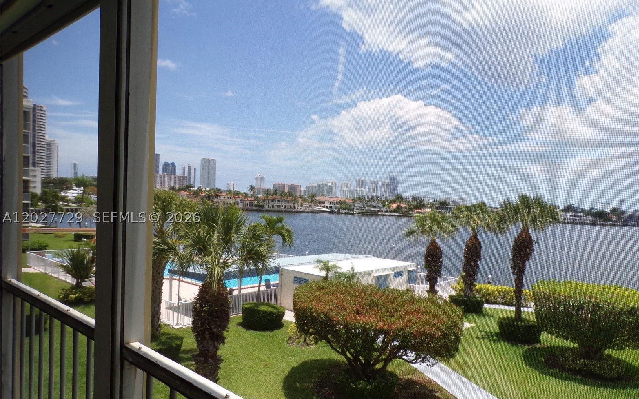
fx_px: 453
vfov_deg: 47.5
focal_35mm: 26
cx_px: 326
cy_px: 217
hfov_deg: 70.4
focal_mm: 4.3
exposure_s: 1/280
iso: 80
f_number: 5.8
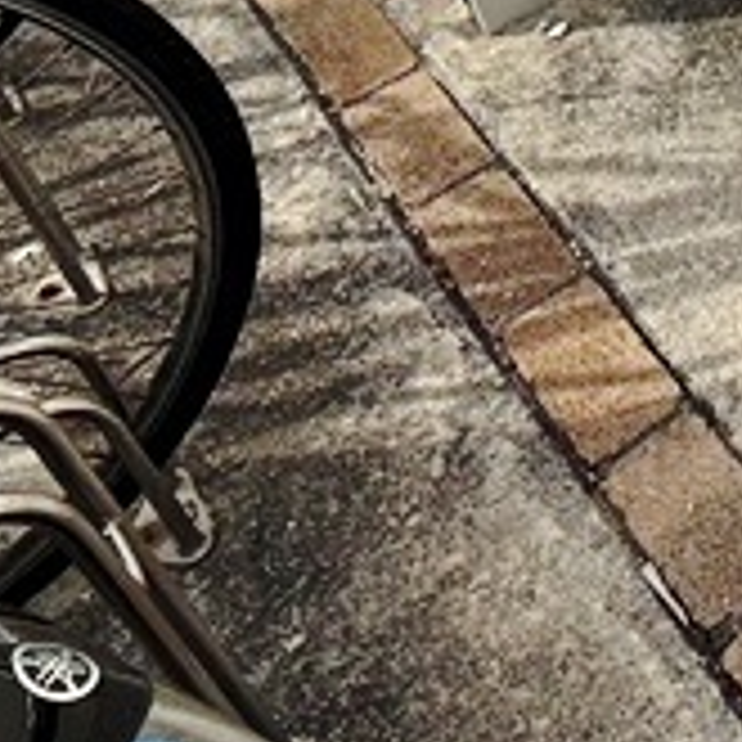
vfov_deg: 23.7
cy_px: -324
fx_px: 1455
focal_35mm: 60
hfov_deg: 22.1
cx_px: 1192
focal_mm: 2.22
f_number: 2.2
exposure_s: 1/2165
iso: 50
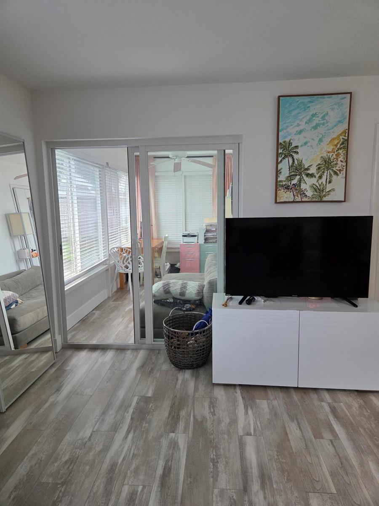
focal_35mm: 23
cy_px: 253
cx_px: 190
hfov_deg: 58.9
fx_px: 336
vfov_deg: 73.9
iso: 250
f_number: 1.8
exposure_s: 1/120
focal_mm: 5.4
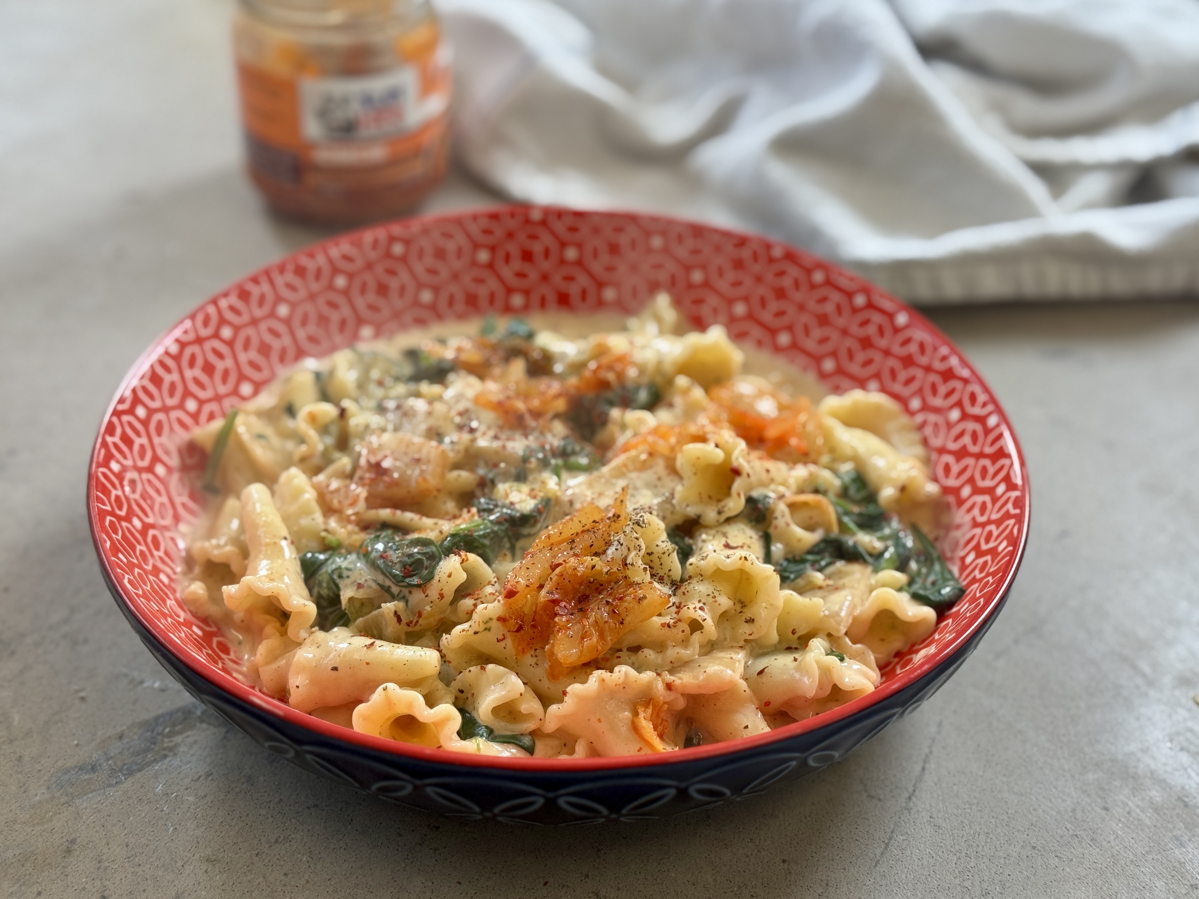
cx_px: 646
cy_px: 476
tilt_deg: -38.8
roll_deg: -2.0
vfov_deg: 28.0
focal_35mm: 52
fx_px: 1801
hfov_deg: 36.8
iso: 80
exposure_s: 1/100
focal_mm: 6.76
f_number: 1.78
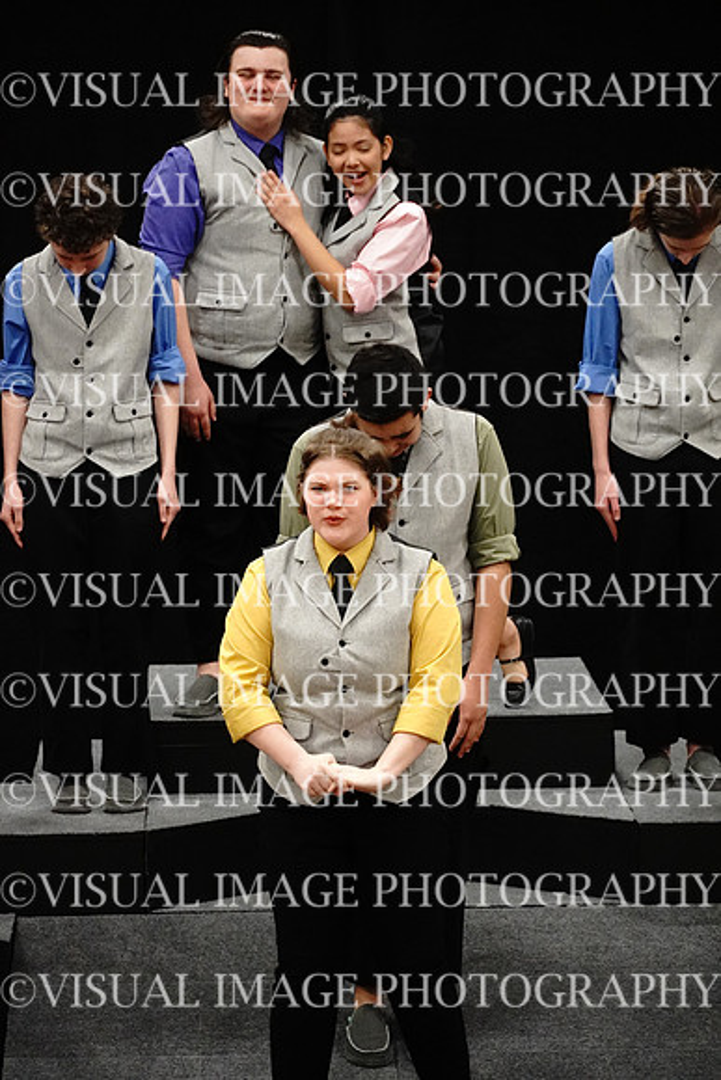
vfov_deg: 11.5
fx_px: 5359
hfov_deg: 7.7
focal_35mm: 178
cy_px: 540
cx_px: 360
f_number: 5.6
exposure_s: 1/125
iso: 8000
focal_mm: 119
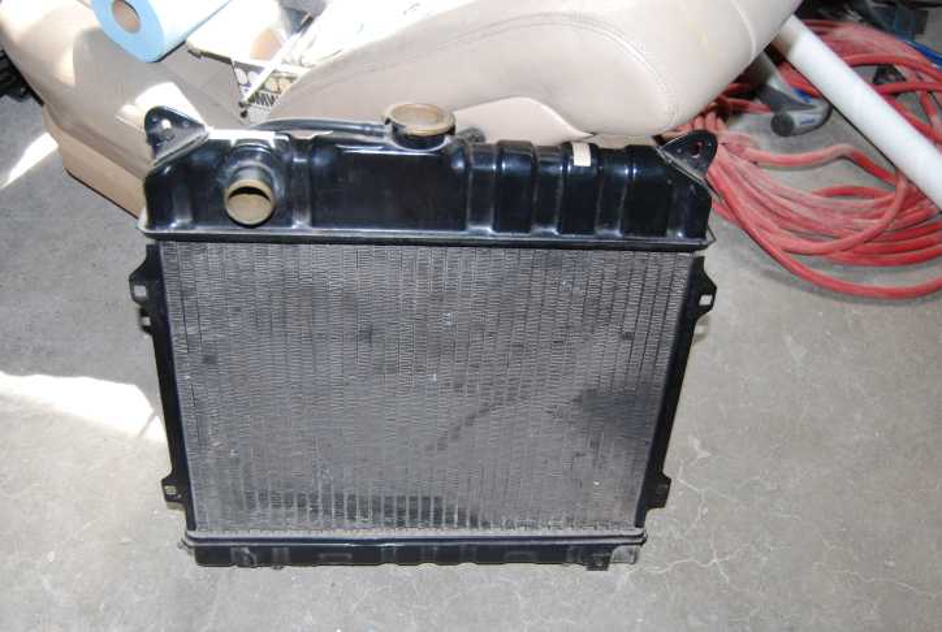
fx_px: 1023
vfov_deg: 34.4
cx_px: 471
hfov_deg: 49.5
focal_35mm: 39
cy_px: 316
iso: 200
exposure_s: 1/60
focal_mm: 26
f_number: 4
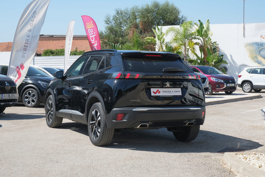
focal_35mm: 63
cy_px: 88
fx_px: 464
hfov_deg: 31.9
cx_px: 132
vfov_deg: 21.6
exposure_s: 1/200
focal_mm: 42
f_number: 9
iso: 160
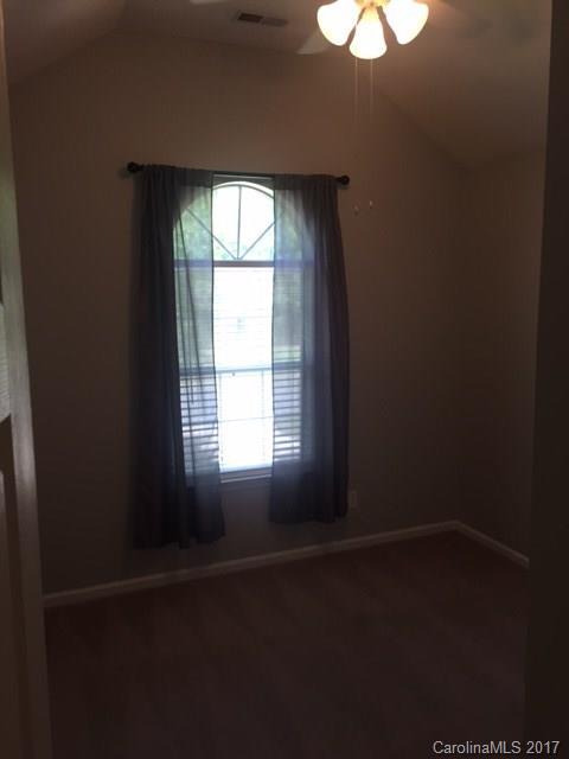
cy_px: 380
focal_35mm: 29
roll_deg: +0.9
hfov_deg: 48.2
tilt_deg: -7.0
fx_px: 636
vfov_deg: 61.7
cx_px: 284
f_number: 2.2
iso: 40
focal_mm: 4.15
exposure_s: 1/40
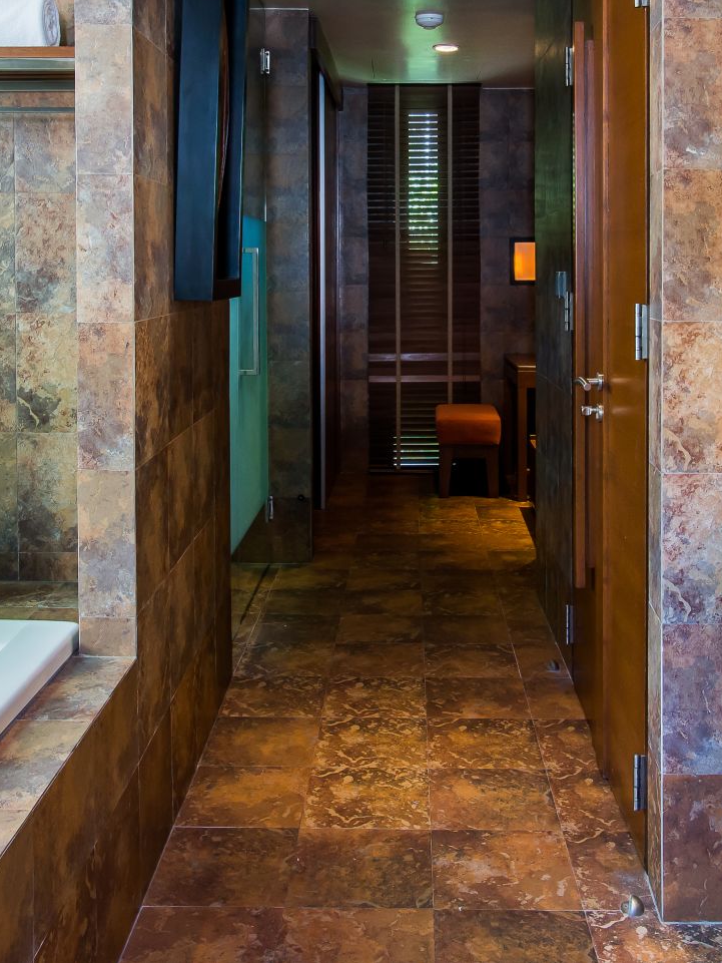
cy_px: 298
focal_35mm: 36
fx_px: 1001
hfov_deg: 39.6
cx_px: 387
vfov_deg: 50.2
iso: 640
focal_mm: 18
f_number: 8
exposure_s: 1/8
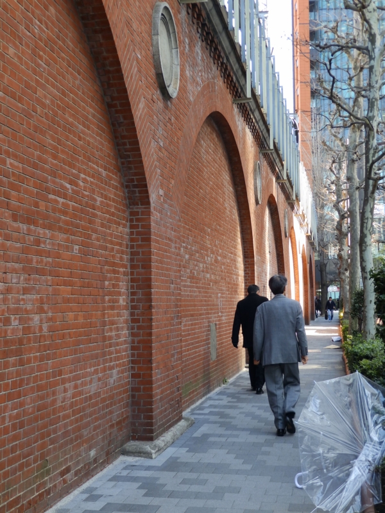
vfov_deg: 41.2
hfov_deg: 31.5
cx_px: 192
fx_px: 682
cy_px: 256
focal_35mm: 46
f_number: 4.2
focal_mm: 8.2
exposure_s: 1/40
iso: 80
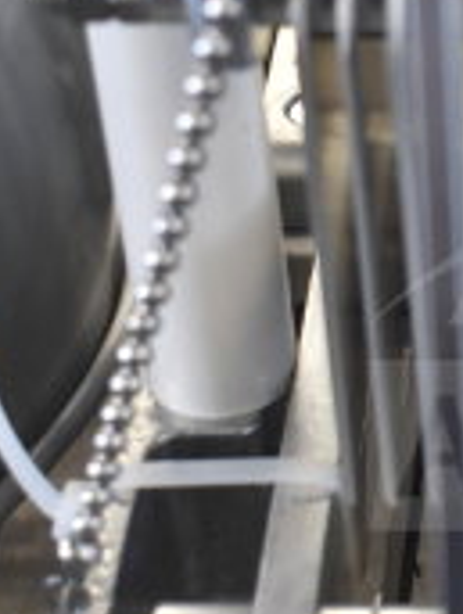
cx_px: 768
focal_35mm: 154
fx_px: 2736
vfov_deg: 12.8
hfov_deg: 9.3
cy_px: 246
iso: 1400
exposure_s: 1/50
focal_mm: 30
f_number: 4.2
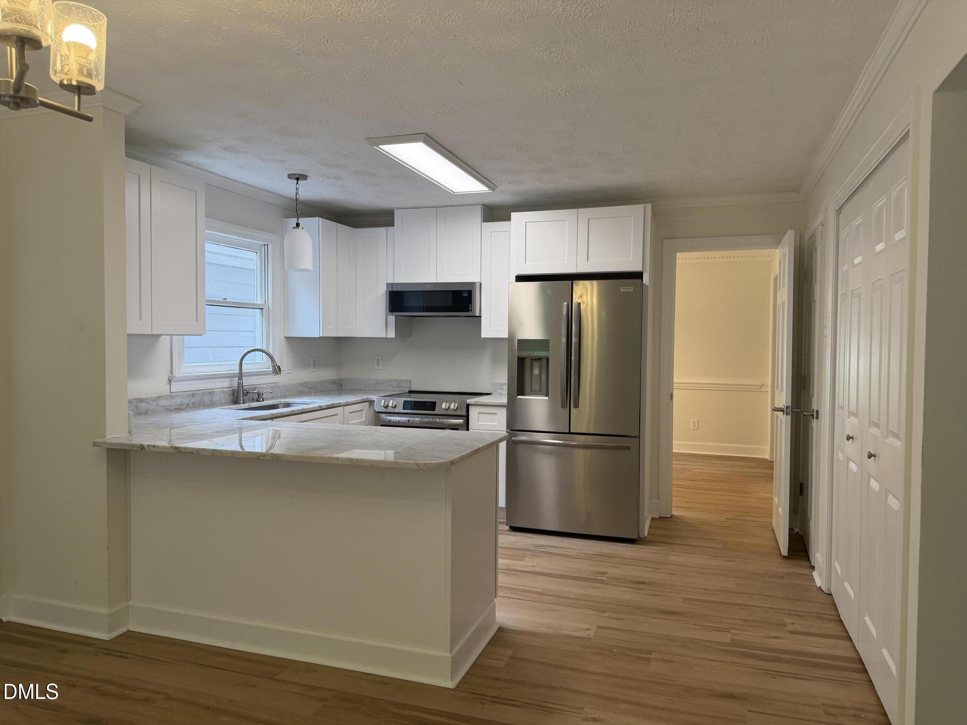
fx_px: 670
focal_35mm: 24
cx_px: 484
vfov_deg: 56.8
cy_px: 362
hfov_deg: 71.6
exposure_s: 1/224
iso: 160
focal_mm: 6.76
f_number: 1.78
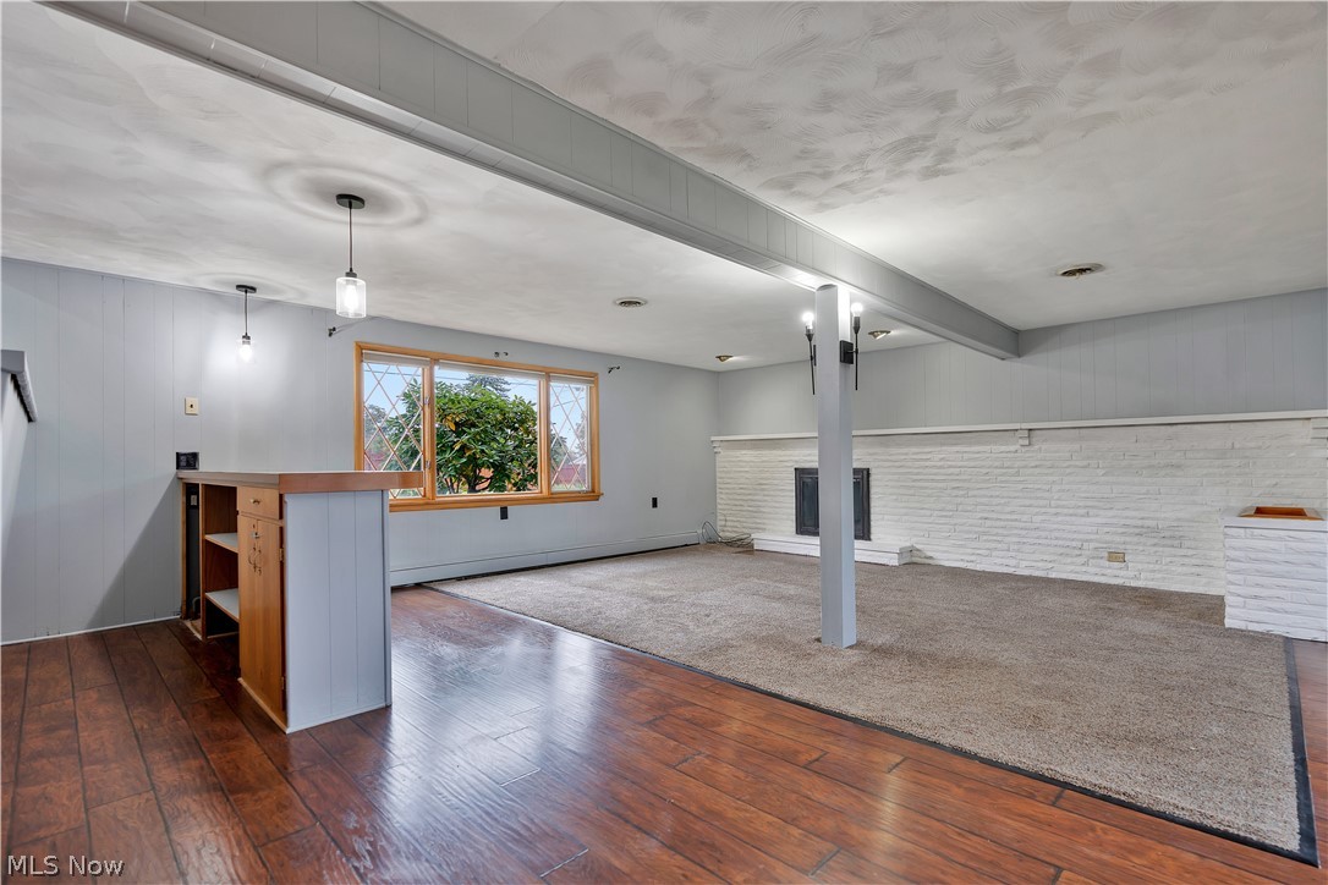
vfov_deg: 73.7
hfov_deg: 96.7
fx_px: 590
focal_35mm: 16
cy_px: 442
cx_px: 664
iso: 400
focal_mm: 16
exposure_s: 1/40
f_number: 4
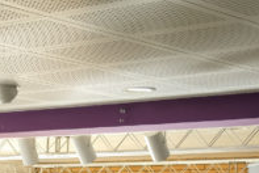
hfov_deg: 13.5
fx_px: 1009
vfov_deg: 9.4
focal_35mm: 140
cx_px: -171
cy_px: 294
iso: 200
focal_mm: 24.3
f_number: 3.2
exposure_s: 1/210
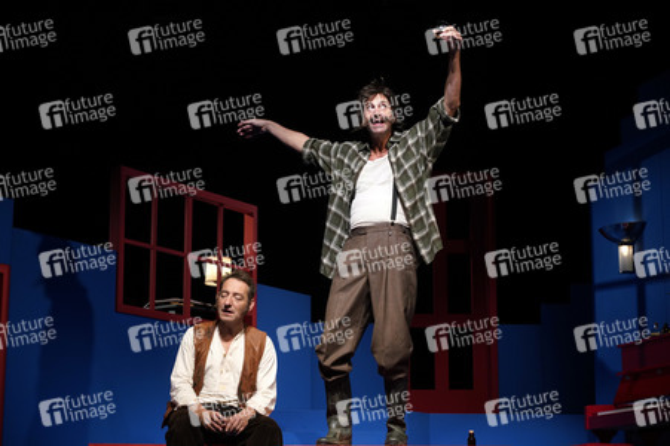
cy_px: 223
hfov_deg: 27.4
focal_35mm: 74
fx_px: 1376
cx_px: 335
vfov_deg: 18.4
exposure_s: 1/160
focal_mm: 74
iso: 2000
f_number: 5.6
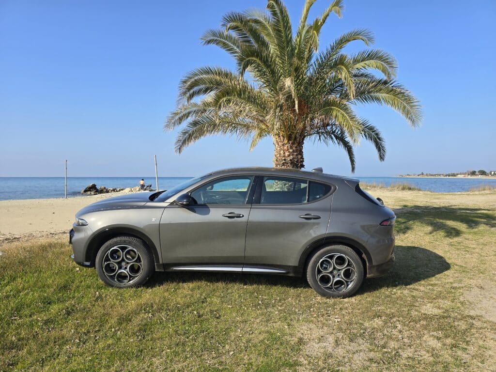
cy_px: 186
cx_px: 248
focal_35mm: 23
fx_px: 330
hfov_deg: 73.9
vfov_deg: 58.9
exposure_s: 1/696
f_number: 1.7
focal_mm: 6.3
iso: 12
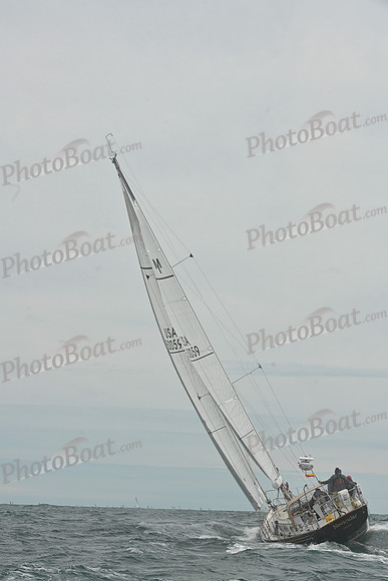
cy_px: 290
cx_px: 194
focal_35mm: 70
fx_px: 1131
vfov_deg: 28.8
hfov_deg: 19.5
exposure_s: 1/1250
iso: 320
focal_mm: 70
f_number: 13
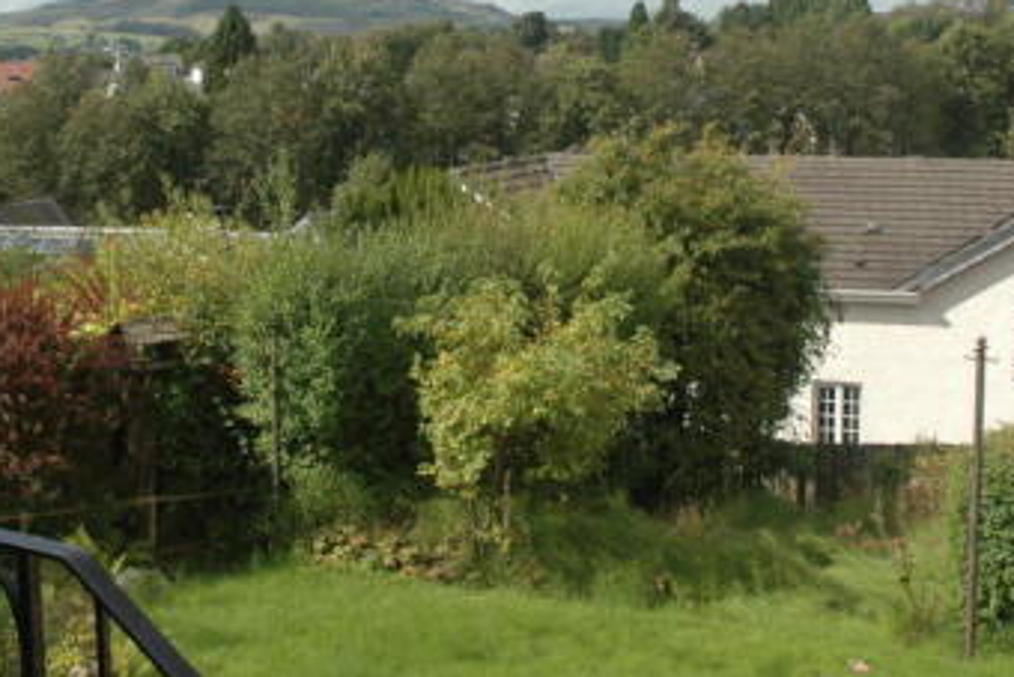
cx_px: 534
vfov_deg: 26.0
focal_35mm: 52
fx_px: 1465
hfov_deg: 38.2
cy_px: 280
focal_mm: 18
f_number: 8
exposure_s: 1/250
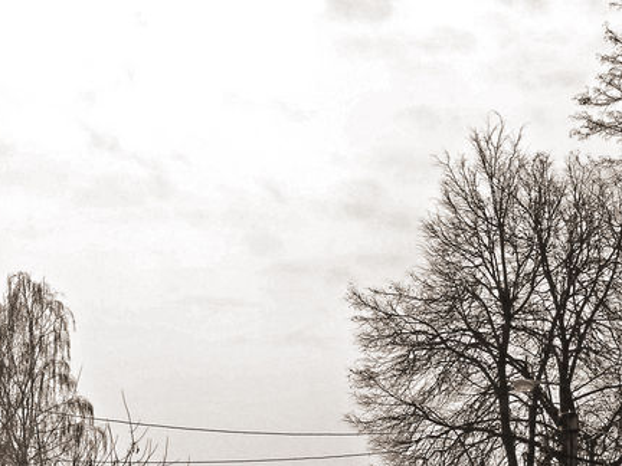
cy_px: 462
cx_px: 304
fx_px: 2659
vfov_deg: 10.0
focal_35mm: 148
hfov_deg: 13.3
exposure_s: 1/275
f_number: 7.4
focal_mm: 18
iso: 50
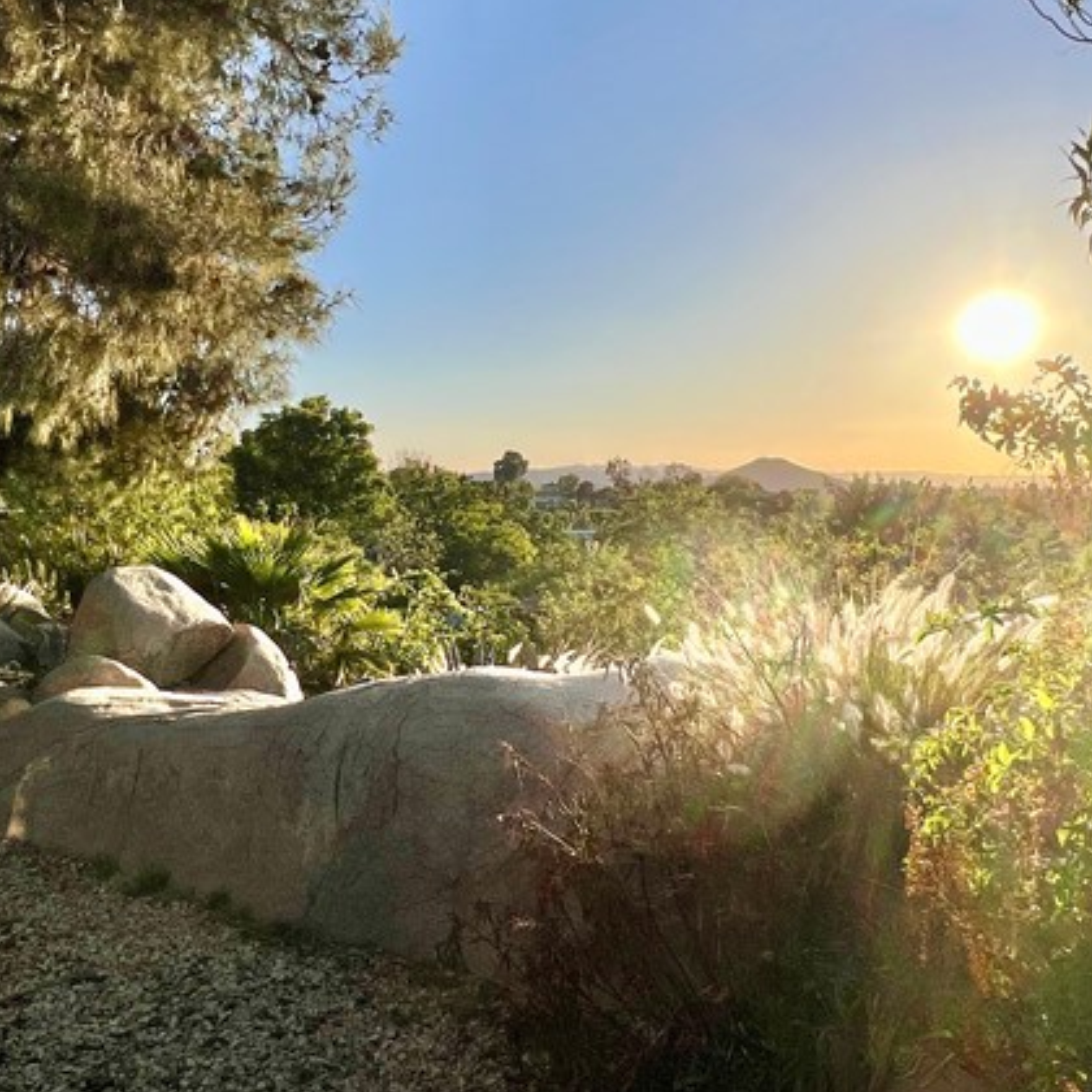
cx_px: 551
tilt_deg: -0.7
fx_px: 999
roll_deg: -0.6
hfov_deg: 57.3
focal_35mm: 28
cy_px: 497
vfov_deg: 57.2
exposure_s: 1/2732
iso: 32
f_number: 1.8
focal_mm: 1.57
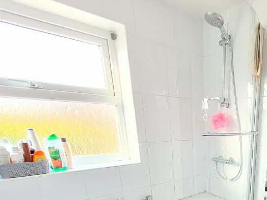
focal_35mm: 25
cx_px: 226
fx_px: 193
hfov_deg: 61.5
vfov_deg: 48.2
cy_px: 186
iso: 125
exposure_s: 1/50
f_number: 2.2
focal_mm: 1.74
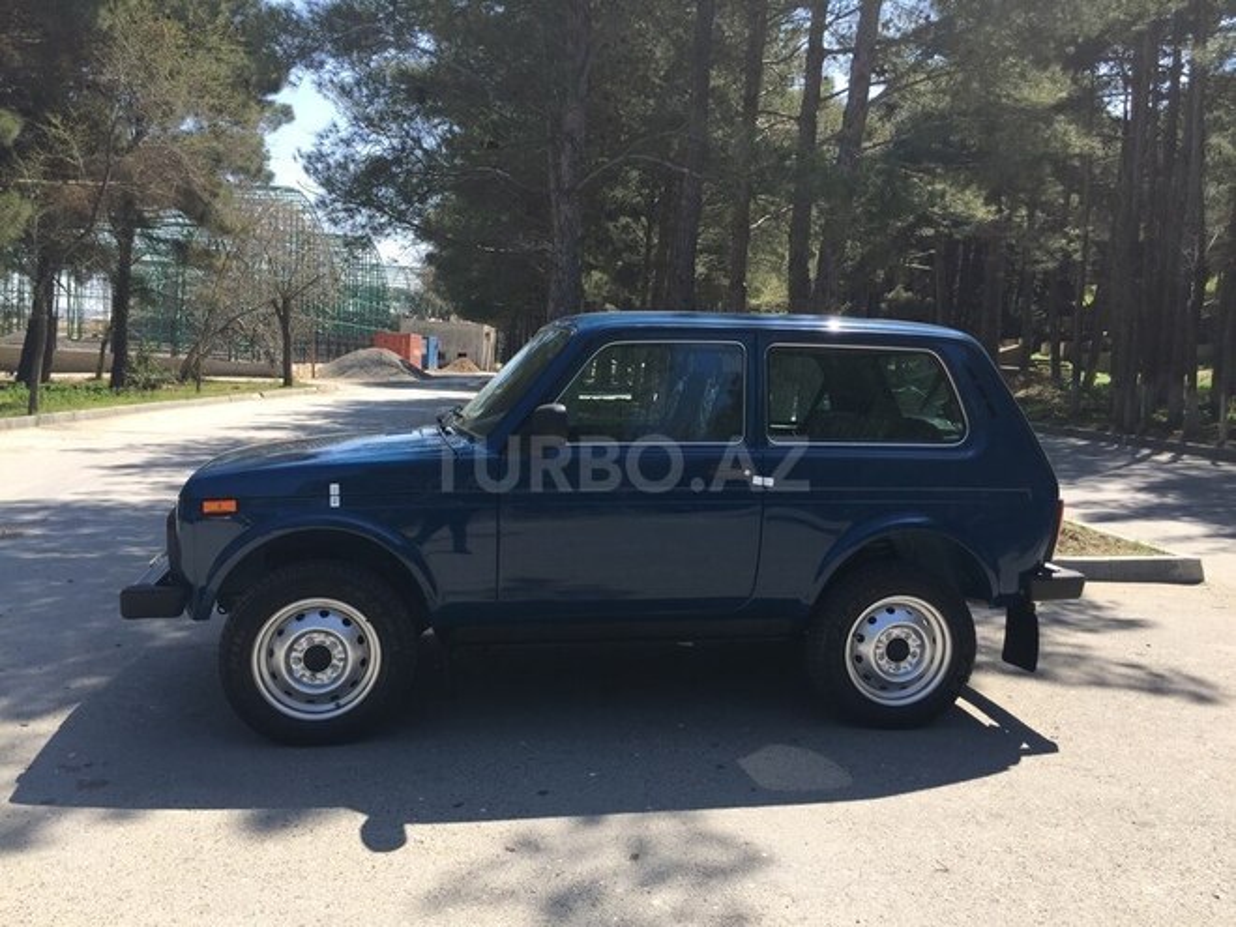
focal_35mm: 29
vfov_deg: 48.2
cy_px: 464
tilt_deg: -8.0
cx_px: 618
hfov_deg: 61.7
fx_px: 1035
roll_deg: -4.6
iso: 32
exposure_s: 1/920
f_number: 2.2
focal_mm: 4.15
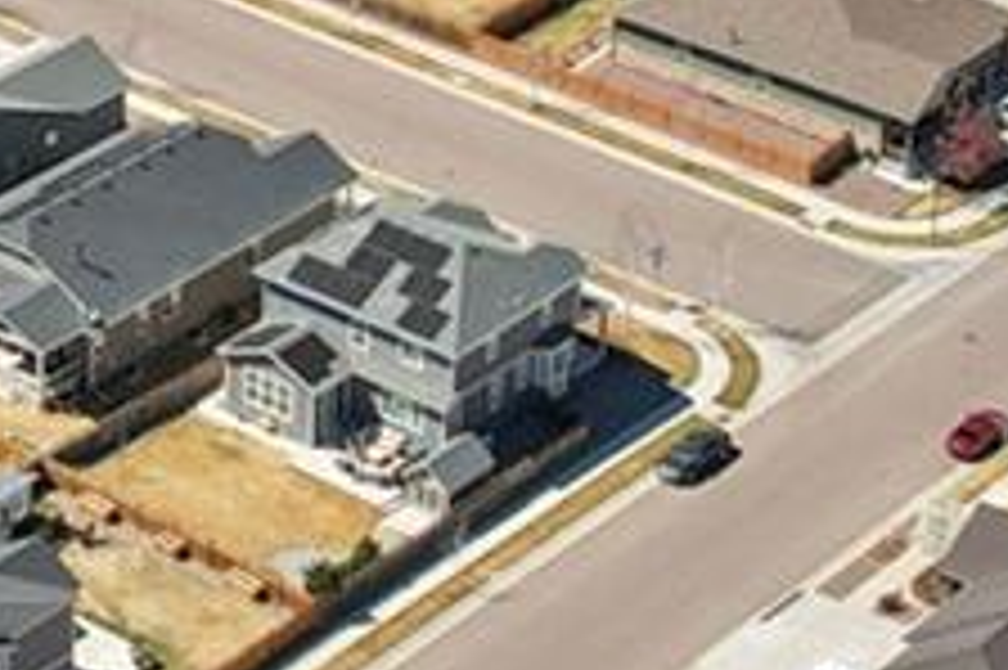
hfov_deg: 12.9
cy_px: -270
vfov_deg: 8.6
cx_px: -50
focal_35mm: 157
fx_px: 4393
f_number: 2.8
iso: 100
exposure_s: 1/2000
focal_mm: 8.4
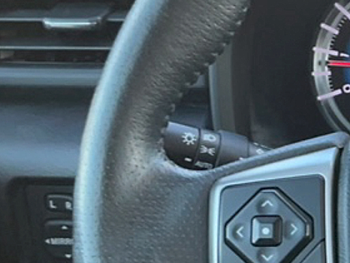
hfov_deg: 16.9
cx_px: 555
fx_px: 1042
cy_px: 205
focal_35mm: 103
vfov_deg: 14.3
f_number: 1.8
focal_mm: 3
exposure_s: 1/60
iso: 50
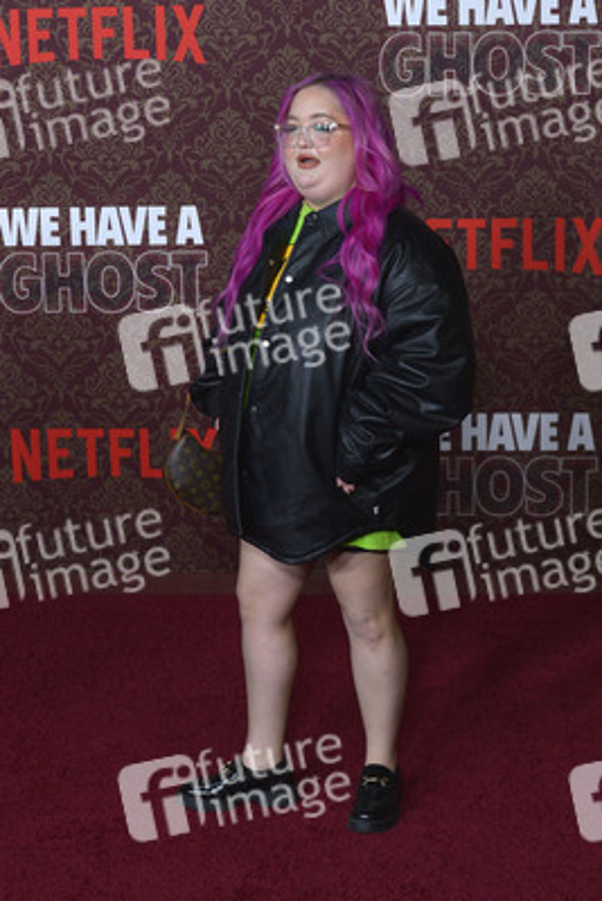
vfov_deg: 28.8
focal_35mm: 70
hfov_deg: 19.5
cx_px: 301
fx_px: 1754
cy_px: 450
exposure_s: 1/320
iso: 2000
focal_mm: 70
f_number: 6.3
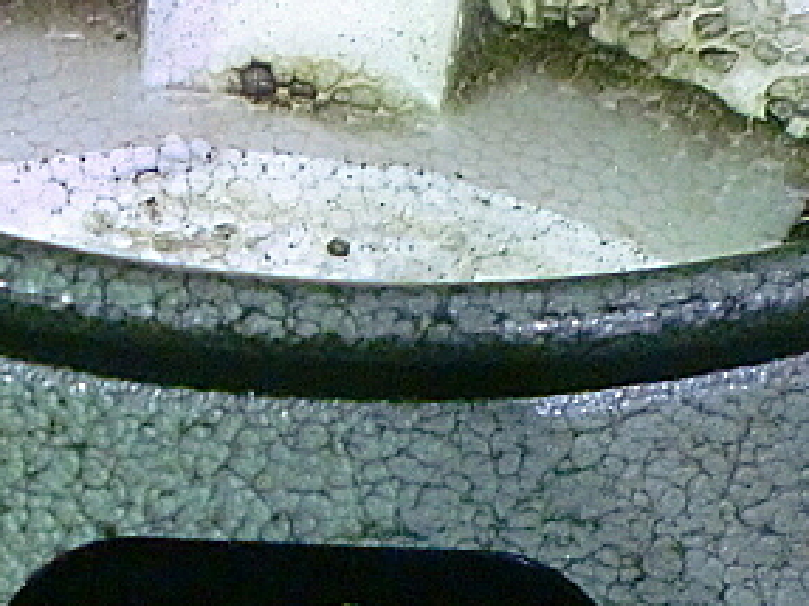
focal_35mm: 78
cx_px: 290
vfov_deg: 18.2
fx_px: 1822
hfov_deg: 24.9
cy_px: 668
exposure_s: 1/60
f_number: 3.1
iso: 640
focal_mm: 6.3
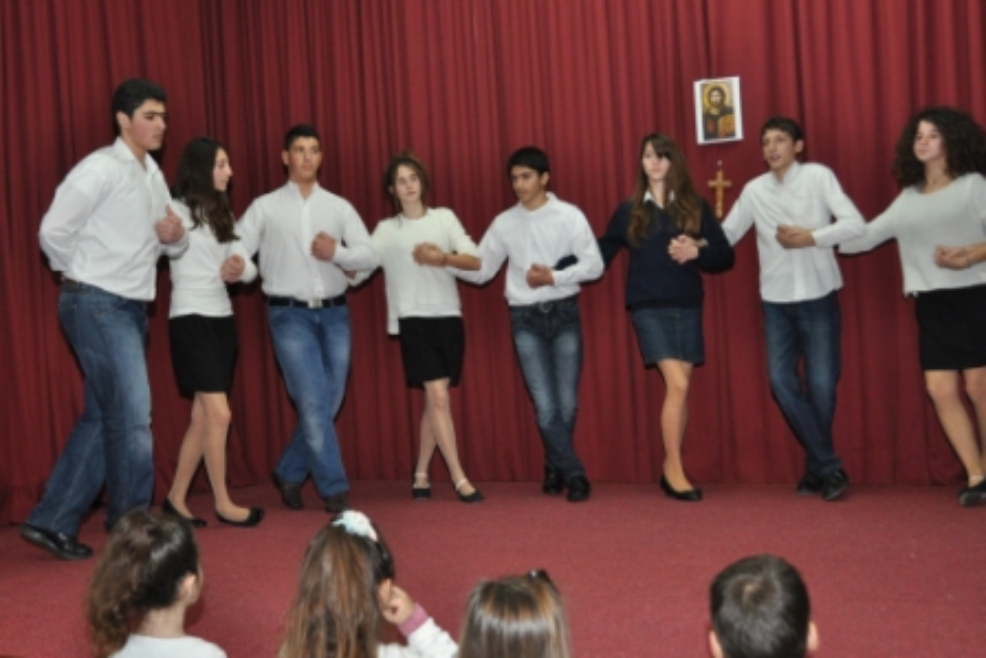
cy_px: 329
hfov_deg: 49.5
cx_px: 493
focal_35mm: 39
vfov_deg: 34.2
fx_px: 1068
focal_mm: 26
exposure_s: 1/60
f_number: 4
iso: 800
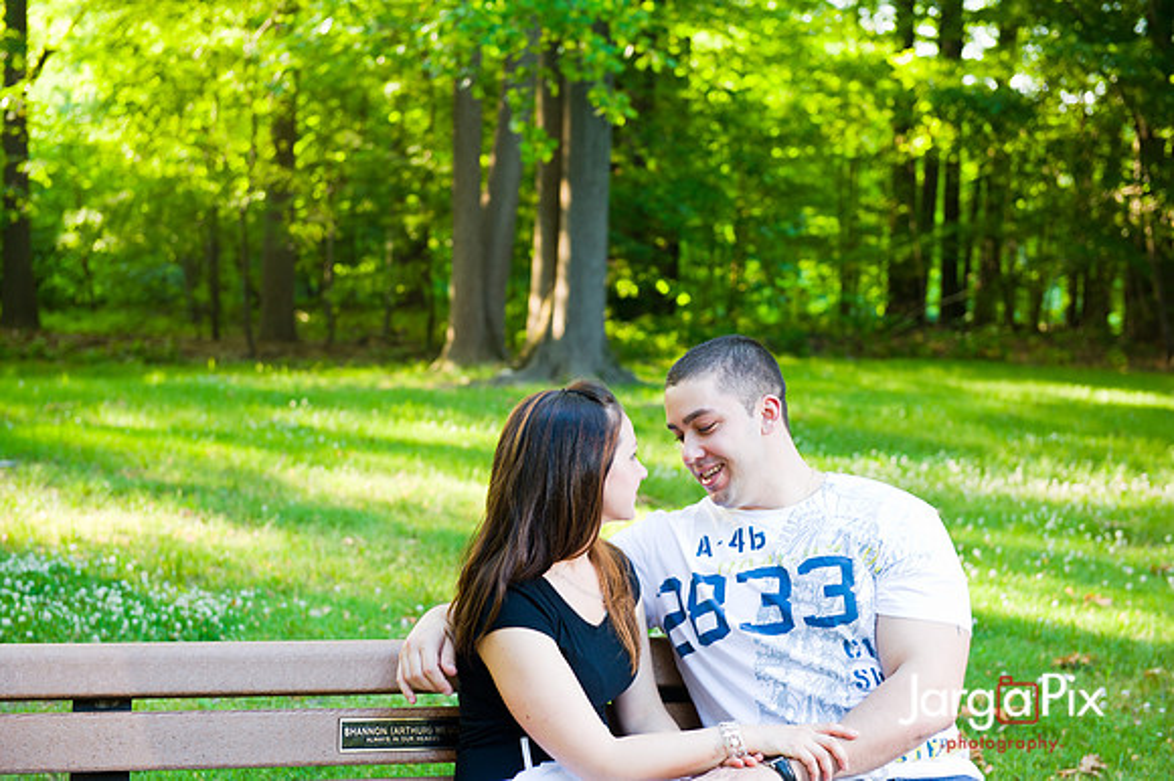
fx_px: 1955
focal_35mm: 60
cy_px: 390
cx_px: 587
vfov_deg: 22.6
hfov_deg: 33.4
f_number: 4
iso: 400
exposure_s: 1/60
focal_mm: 60
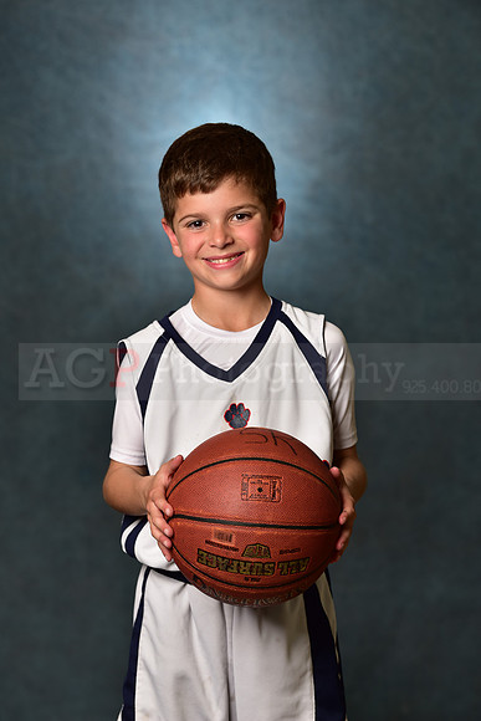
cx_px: 240
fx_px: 2804
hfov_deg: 9.8
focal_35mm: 140
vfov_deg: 14.7
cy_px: 360
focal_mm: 140
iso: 250
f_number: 4.5
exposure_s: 1/160
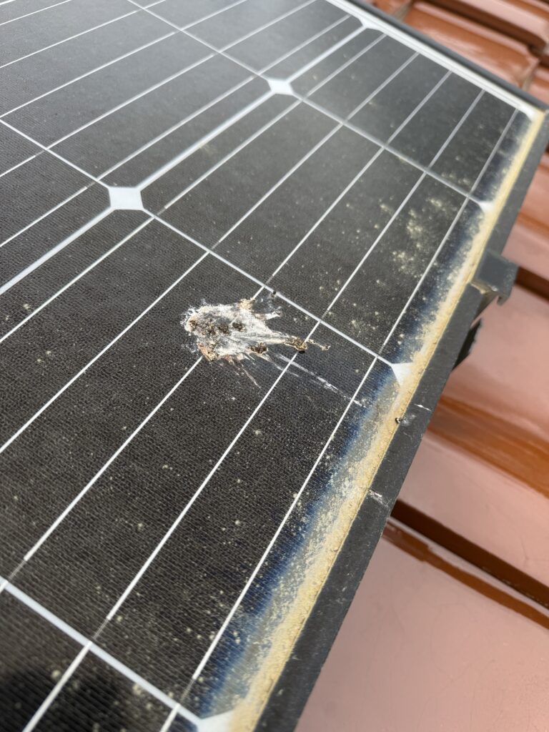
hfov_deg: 56.8
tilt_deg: -40.9
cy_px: 366
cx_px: 274
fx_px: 508
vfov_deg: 71.6
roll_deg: +10.7
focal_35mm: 24
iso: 80
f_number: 1.78
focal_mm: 6.76
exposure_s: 1/1174
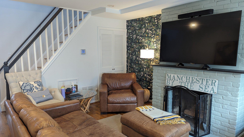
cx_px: 120
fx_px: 175
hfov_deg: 69.9
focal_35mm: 27
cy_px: 76
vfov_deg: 42.8
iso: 113
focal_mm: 6.81
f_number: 1.85
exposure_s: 1/24
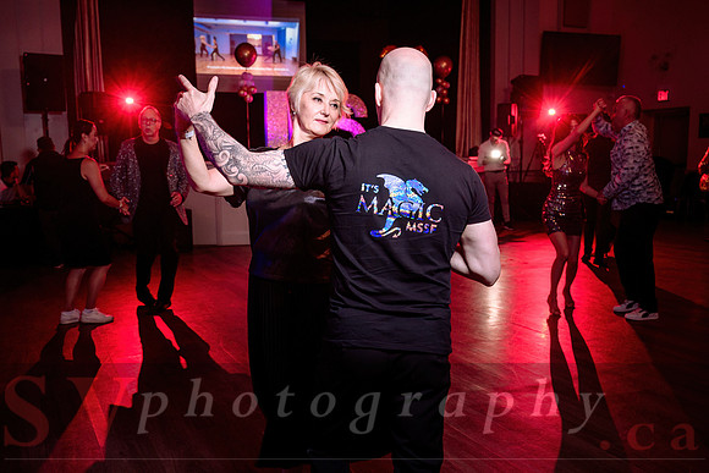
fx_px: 683
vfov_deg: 38.2
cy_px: 248
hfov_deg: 54.8
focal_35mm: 35
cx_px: 355
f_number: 3.5
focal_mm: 31
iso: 800
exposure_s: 1/60
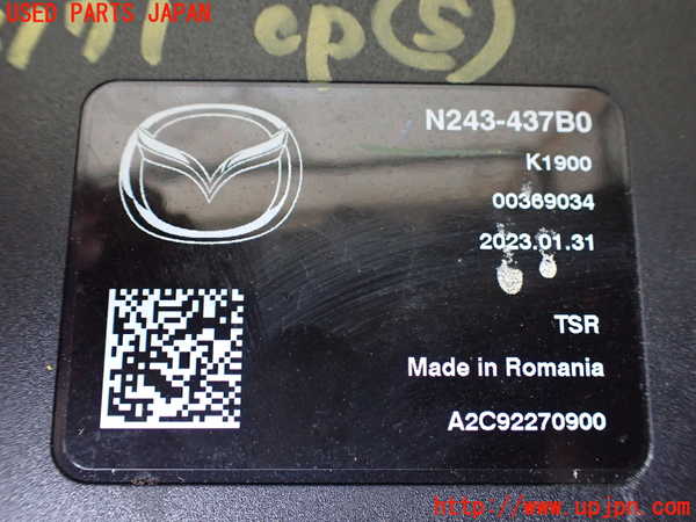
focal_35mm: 30
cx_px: 348
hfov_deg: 60.0
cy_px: 261
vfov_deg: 46.8
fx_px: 603
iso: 800
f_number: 2.3
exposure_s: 1/80
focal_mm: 5.4
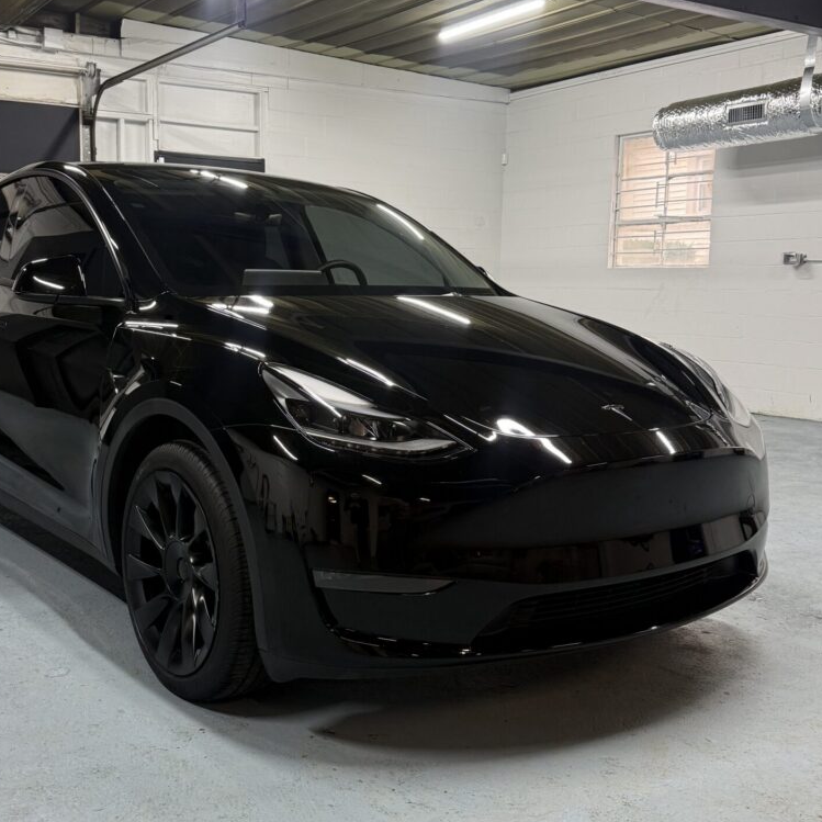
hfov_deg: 55.1
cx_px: 317
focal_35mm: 29
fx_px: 779
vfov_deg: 55.6
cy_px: 419
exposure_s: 1/60
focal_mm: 6.76
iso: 125
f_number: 1.78
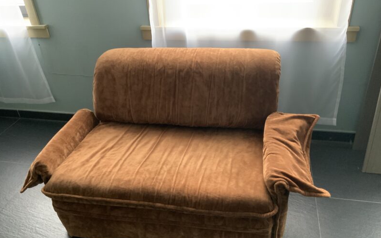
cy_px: 134
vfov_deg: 40.5
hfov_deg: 61.2
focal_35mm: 31
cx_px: 190
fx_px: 322
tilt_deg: -34.1
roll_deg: +4.5
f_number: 1.8
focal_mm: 3
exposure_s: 1/40
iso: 250
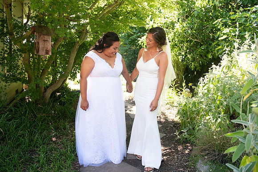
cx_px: 129
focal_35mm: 27
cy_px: 86
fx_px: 194
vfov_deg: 48.0
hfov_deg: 67.4
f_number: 4
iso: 640
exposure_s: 1/400
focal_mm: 27
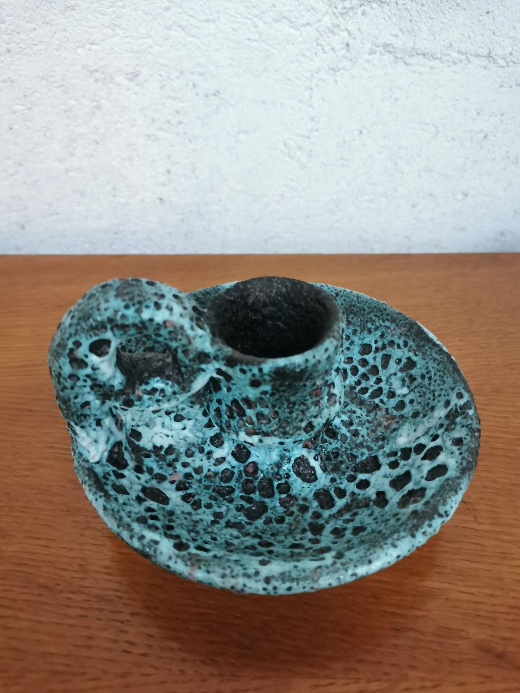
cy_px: 346
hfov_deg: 51.4
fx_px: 541
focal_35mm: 27
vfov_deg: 65.3
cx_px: 260
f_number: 1.8
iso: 1000
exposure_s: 1/20
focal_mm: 5.58
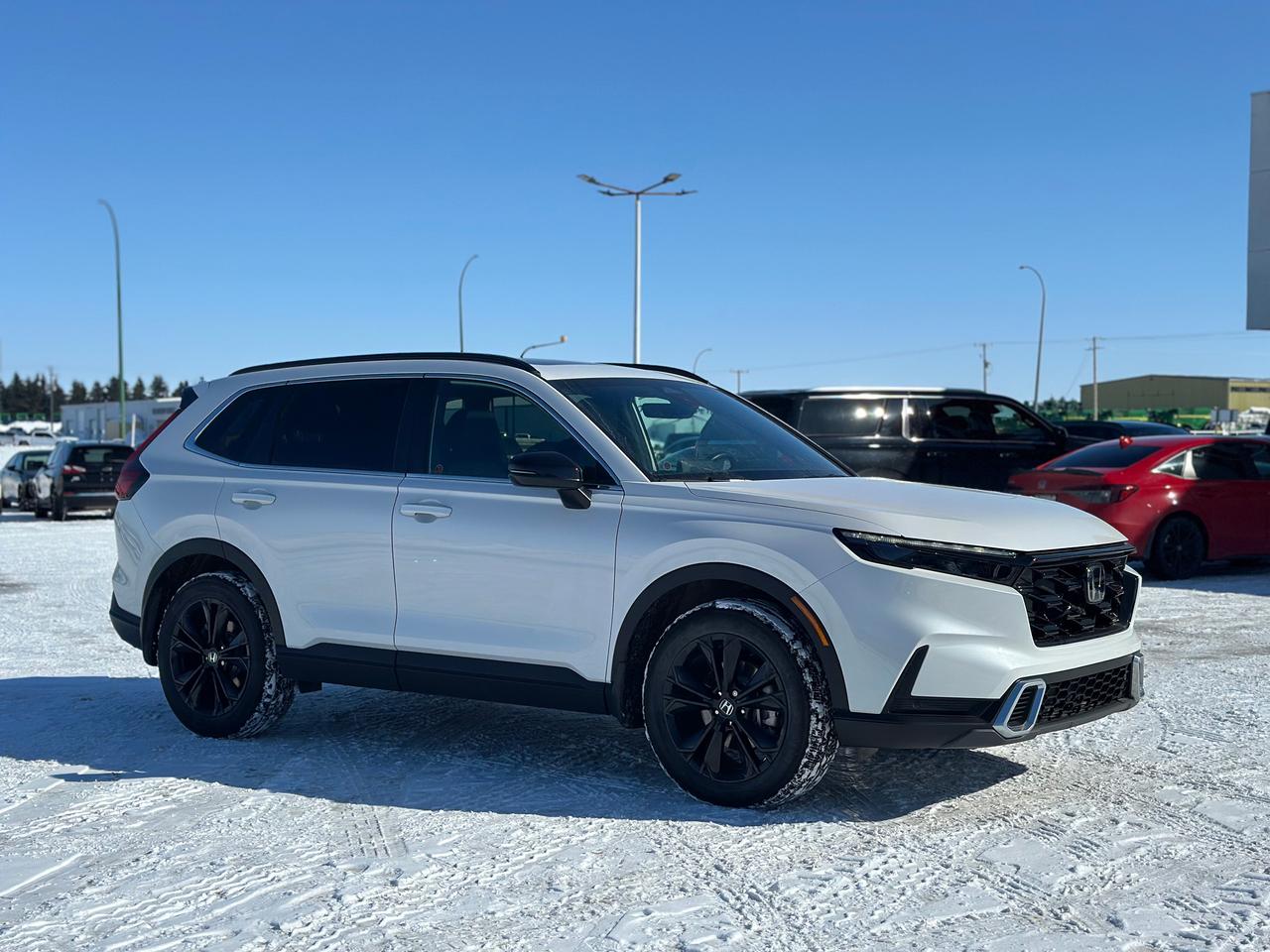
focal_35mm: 48
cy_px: 476
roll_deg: -0.5
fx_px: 1761
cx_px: 635
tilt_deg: -1.4
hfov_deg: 39.7
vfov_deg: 30.3
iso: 100
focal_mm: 6.86
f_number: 1.78
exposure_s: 1/15873
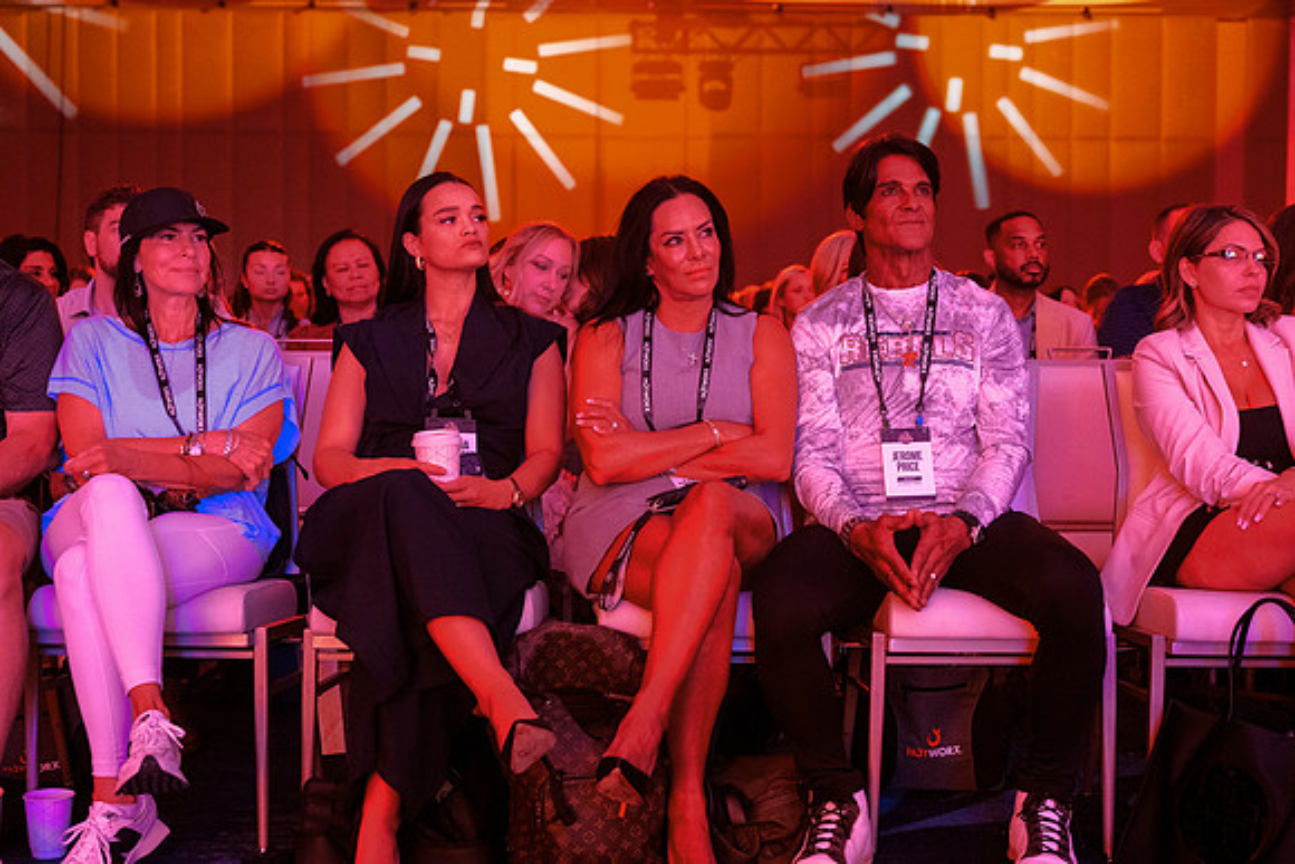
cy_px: 432
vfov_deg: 27.0
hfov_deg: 39.6
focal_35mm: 50
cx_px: 648
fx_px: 1799
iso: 2000
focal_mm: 50
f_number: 4
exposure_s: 1/60
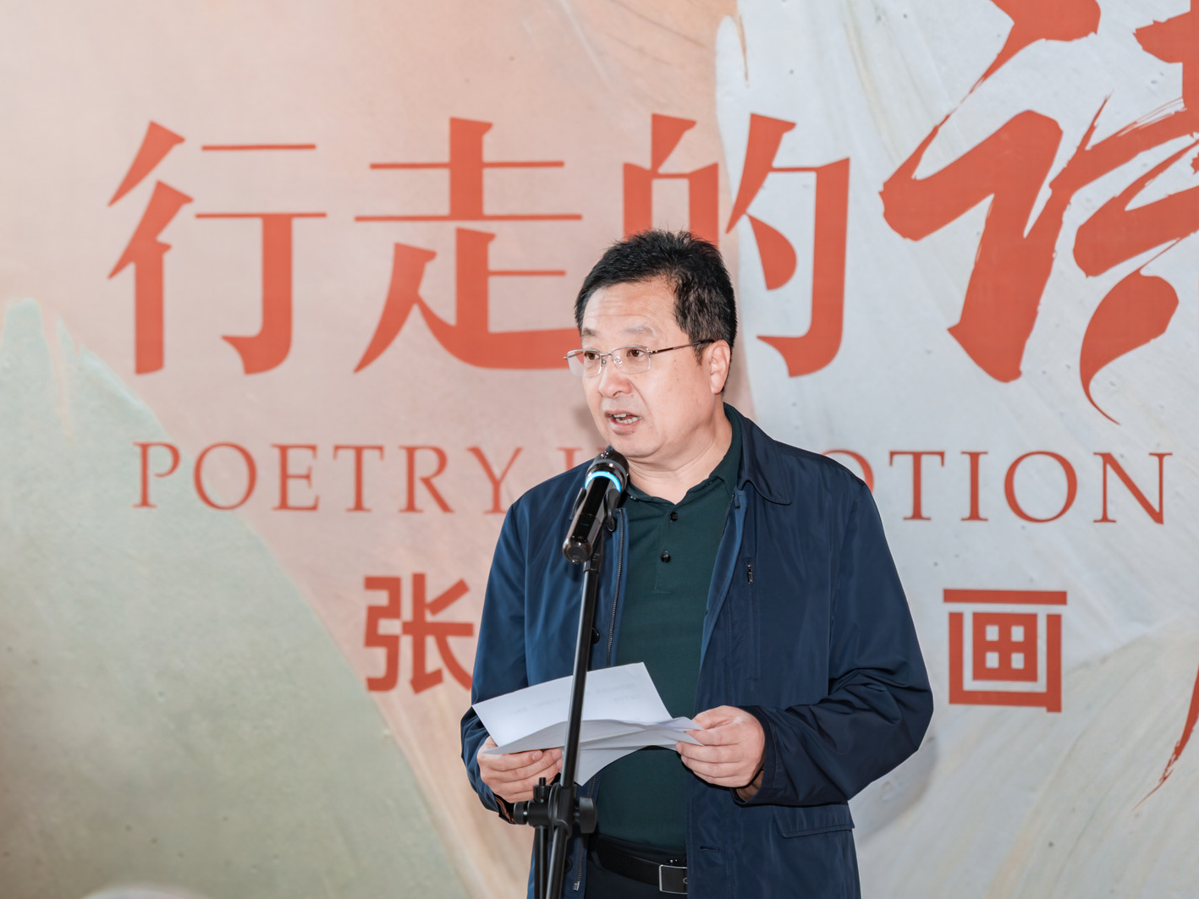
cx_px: 668
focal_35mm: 114
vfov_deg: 13.0
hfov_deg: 17.3
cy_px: 449
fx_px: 3949
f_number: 2.8
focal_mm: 70
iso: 250
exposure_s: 1/200
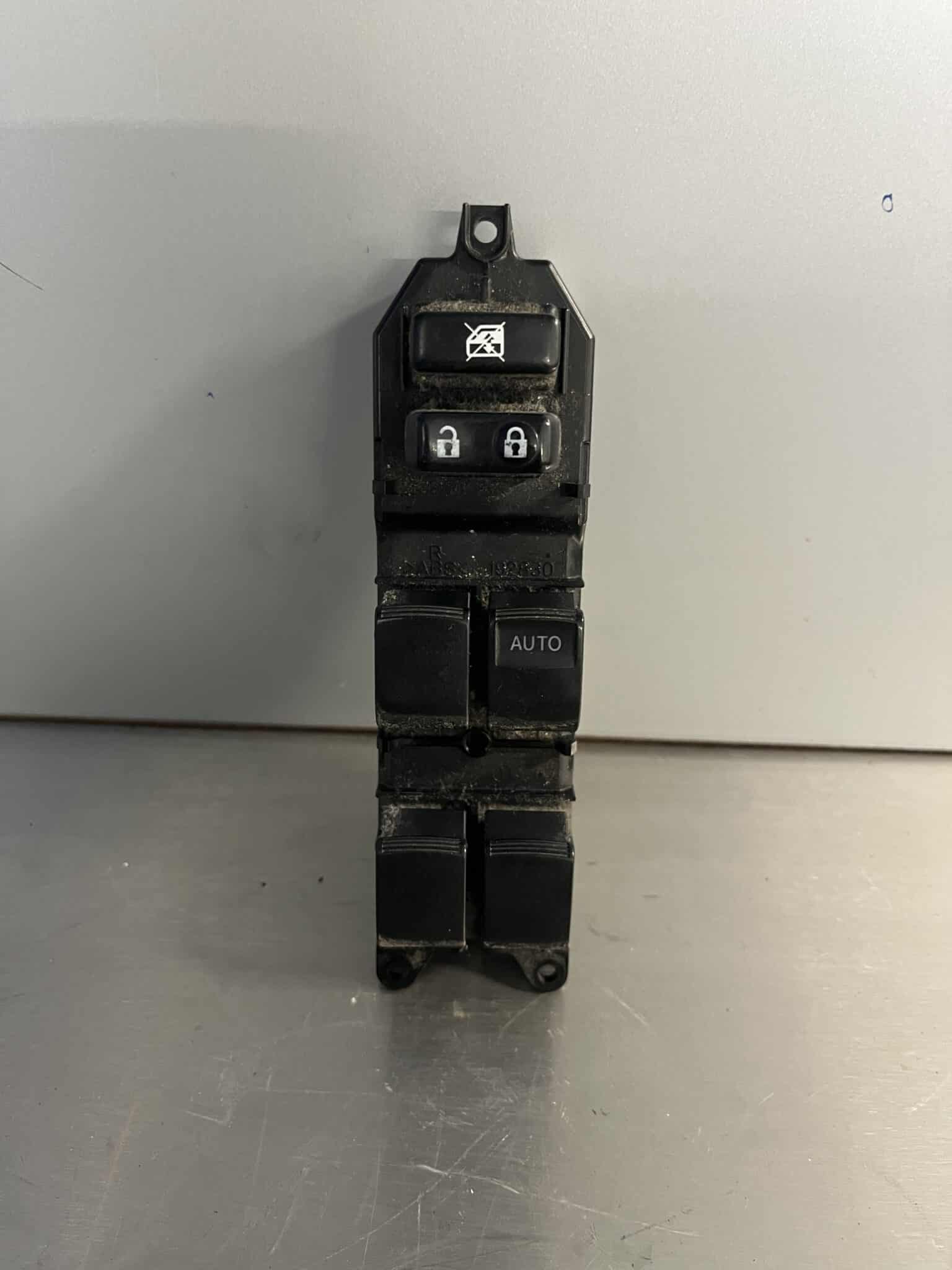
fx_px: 953
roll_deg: -0.2
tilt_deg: -37.6
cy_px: 635
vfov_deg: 67.3
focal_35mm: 26
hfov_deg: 53.1
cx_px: 476
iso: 320
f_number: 1.6
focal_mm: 5.1
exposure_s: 1/50
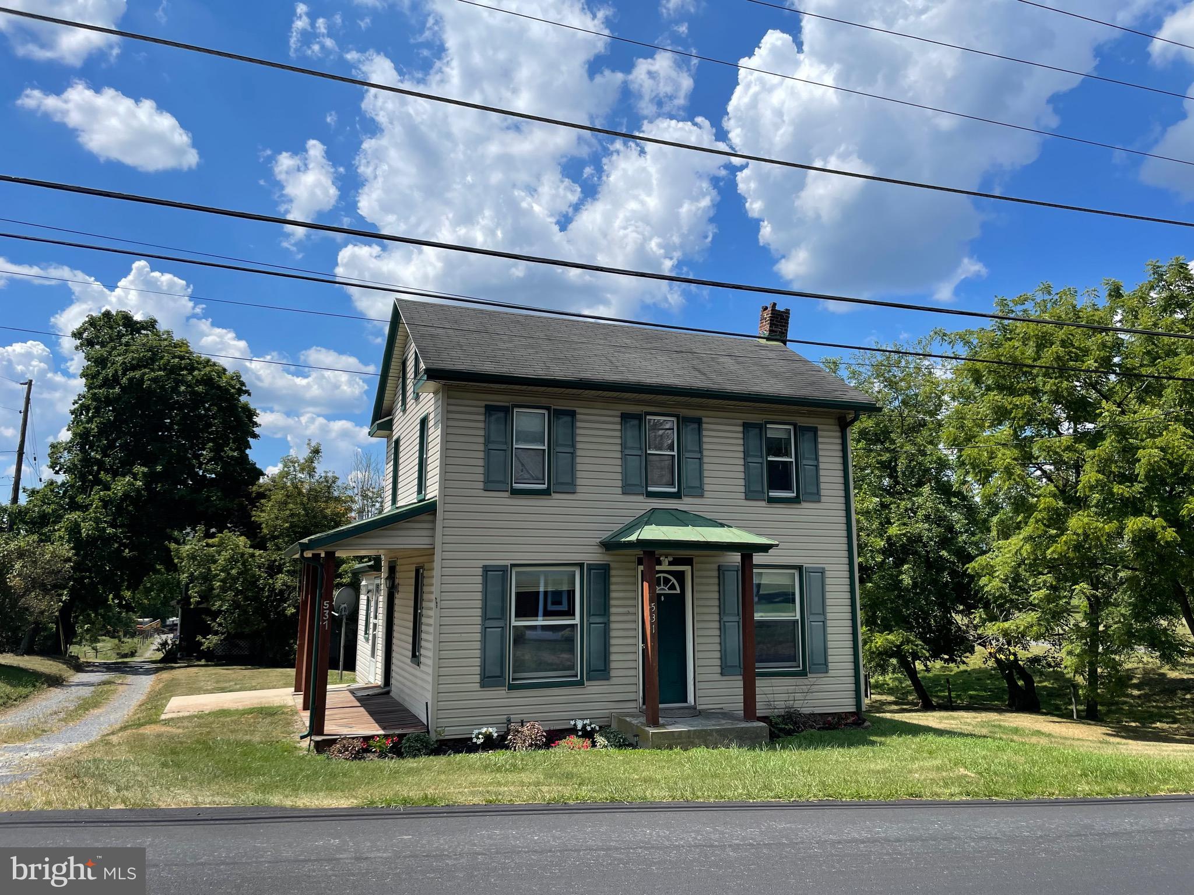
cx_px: 597
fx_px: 897
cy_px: 448
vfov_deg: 53.1
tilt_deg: +8.9
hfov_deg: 67.3
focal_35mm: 26
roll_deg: +0.0
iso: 32
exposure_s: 1/4831
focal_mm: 4.2
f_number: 1.6
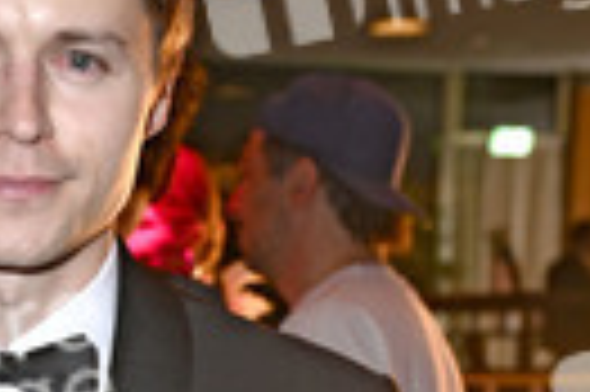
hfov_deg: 15.1
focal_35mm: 134
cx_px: 14
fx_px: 2193
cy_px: 626
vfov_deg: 9.8
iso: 1600
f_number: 4
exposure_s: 1/100
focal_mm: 44
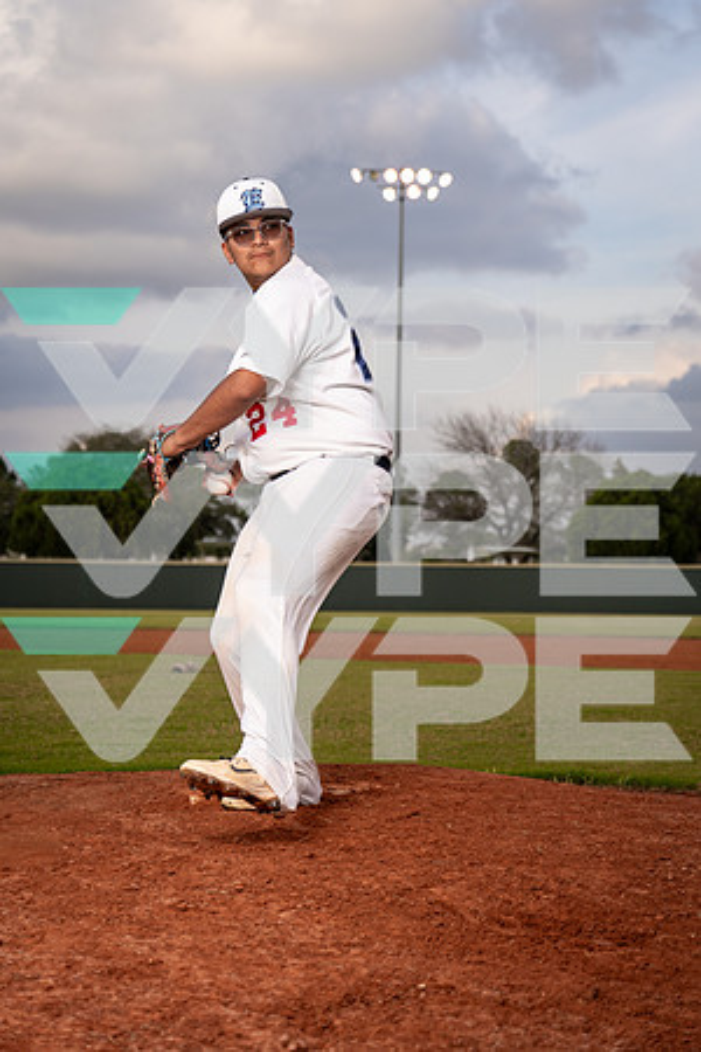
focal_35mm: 64
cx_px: 350
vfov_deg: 31.4
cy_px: 526
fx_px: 1869
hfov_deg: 21.2
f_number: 4
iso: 250
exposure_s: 1/1250
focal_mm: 64
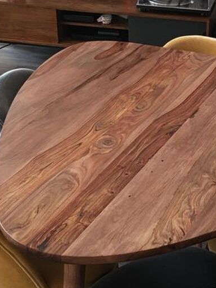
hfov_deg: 19.2
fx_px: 632
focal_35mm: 76
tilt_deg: -26.1
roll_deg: -2.0
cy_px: 99
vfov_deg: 25.5
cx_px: 169
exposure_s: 1/17
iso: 32
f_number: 2.2
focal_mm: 4.15
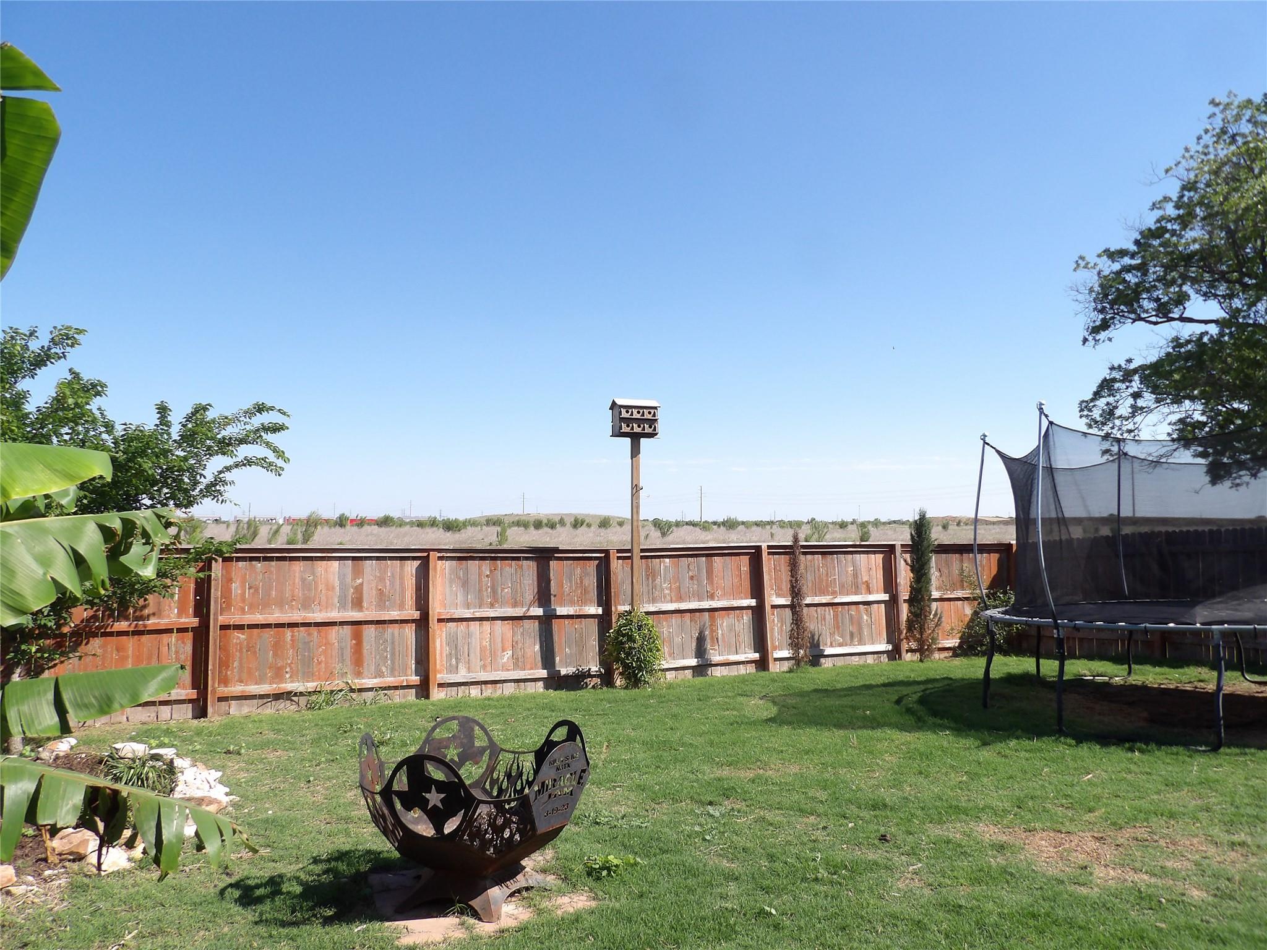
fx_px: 878
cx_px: 634
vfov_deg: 56.8
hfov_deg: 71.6
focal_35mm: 24
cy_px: 475
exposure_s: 1/951
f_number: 3.2
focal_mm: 4.3
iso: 100
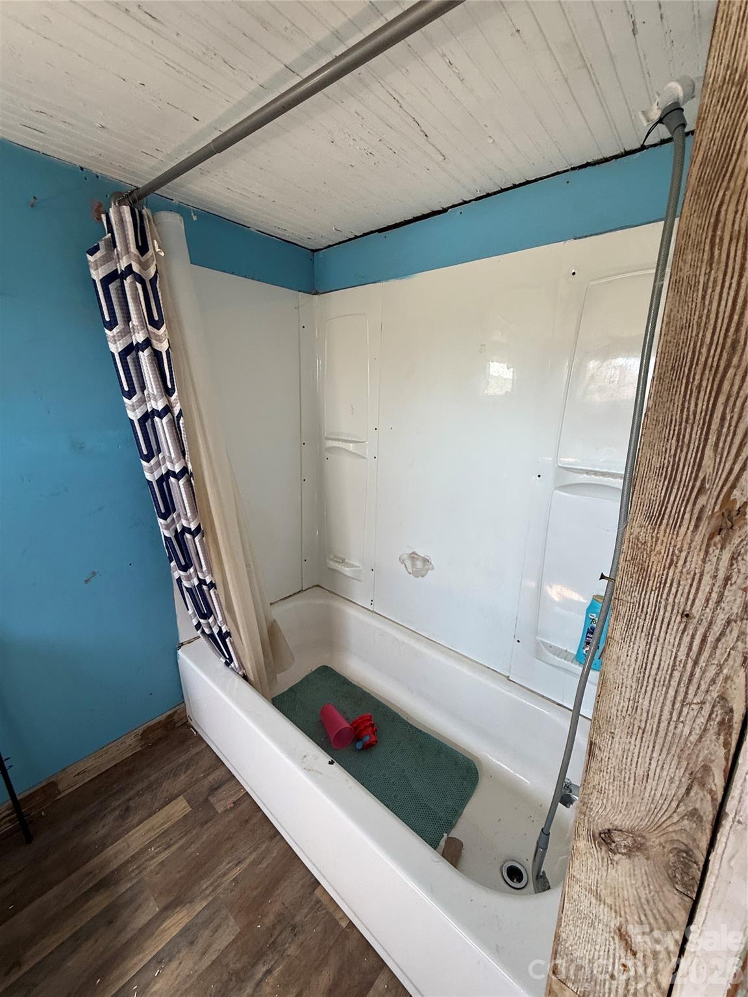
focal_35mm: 14
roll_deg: -1.1
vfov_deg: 102.1
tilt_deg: -13.0
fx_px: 403
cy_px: 498
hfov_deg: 85.7
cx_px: 374
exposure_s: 1/99
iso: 125
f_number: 2.2
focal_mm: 2.22
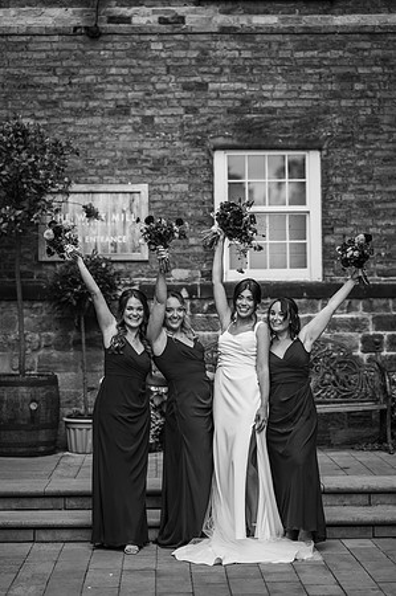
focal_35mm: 85
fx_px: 1406
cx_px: 198
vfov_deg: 23.9
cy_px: 298
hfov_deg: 16.0
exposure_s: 1/1000
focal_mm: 85
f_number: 2.2
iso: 100
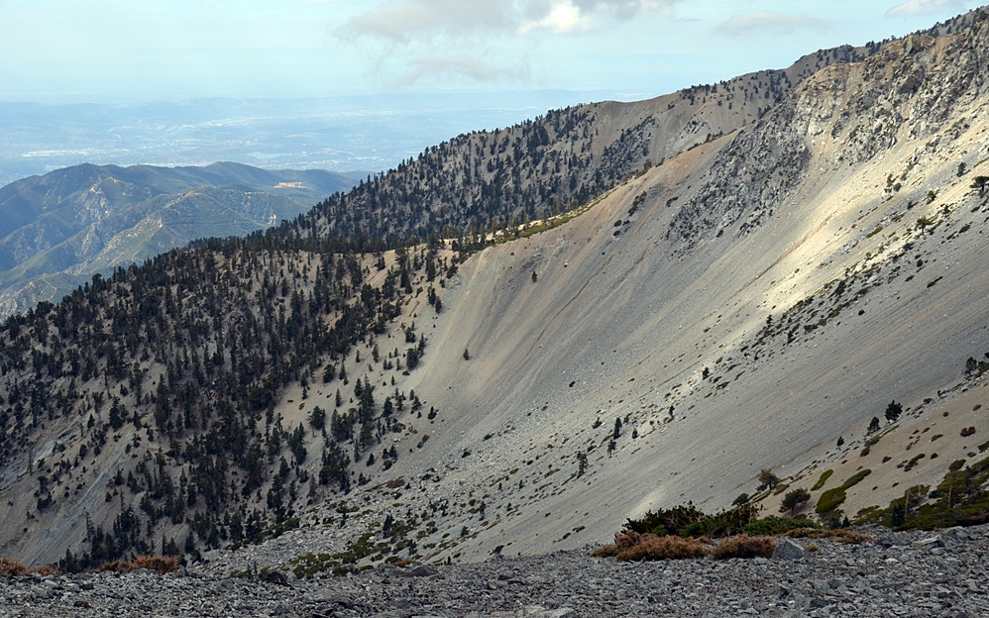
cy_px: 324
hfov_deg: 37.8
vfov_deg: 24.2
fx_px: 1442
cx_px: 494
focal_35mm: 54
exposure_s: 1/320
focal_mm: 35
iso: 100
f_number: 7.1
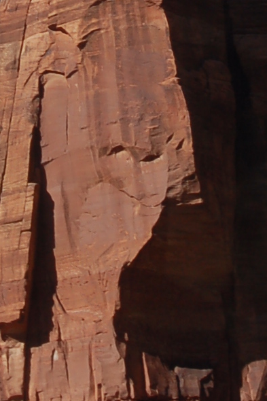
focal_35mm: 214
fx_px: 2382
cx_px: 179
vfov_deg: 9.5
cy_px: -86
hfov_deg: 6.4
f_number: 5.6
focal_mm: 28
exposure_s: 1/100
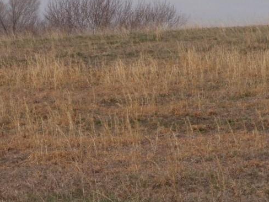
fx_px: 1663
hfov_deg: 9.2
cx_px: 131
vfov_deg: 6.9
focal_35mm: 214
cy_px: 39
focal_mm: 18.2
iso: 64
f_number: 7.1
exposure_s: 1/250
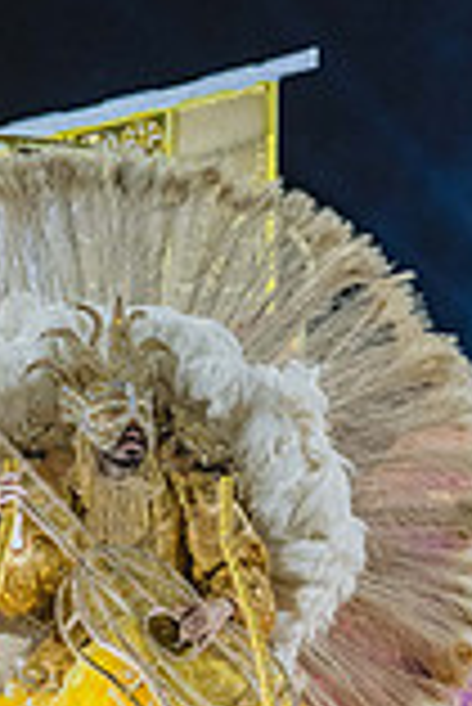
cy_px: 679
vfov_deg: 14.1
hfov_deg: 9.6
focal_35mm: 143
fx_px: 2806
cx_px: 54
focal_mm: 50
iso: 2000
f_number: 2
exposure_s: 1/2000
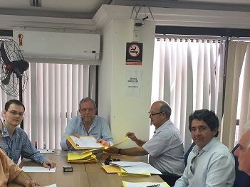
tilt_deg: -11.8
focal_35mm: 52
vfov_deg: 27.2
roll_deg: -1.8
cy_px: 162
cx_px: 103
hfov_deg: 36.7
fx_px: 375
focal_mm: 4.15
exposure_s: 1/30
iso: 32
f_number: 2.2
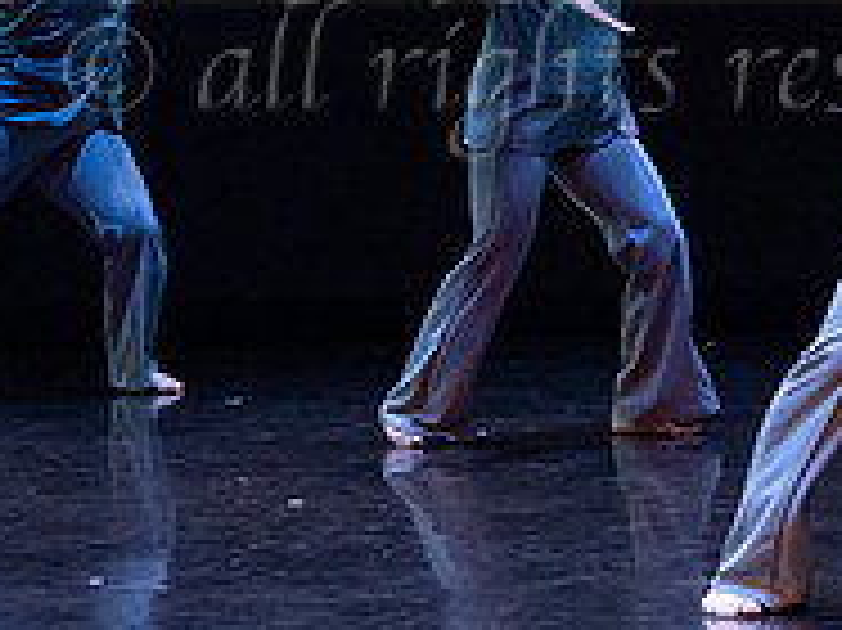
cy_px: -26
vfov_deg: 6.2
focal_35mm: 238
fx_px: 5785
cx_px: 553
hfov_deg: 8.3
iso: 4000
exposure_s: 1/320
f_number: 3.5
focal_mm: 75
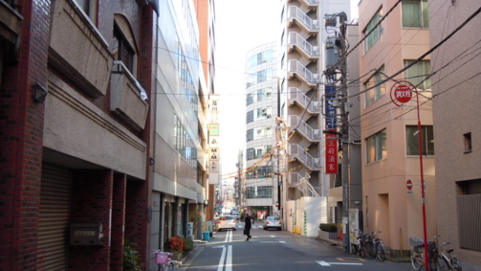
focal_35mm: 39
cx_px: 273
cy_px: 141
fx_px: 497
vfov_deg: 30.4
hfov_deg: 51.5
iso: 100
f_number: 3.5
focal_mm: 5.4
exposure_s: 1/80
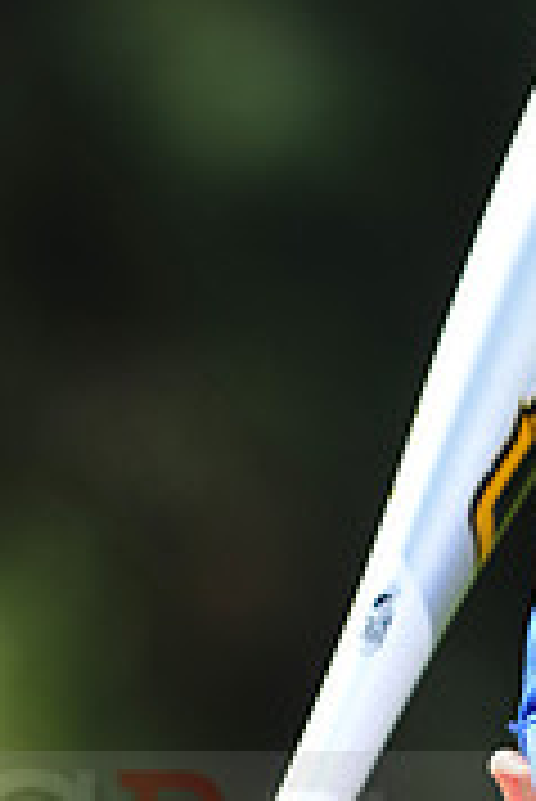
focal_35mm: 651
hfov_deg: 2.1
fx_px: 14510
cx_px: 595
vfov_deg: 3.2
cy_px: 814
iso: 200
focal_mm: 200
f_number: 4.5
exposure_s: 1/800
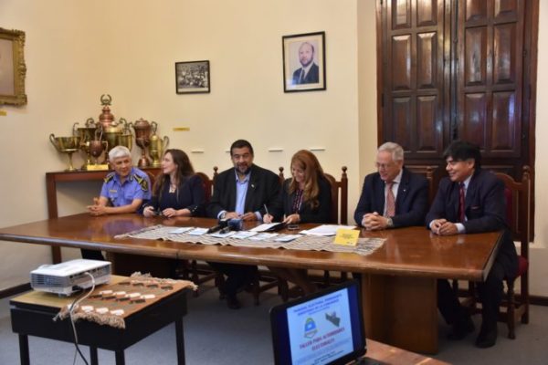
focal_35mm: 36
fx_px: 548
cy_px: 182
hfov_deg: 53.1
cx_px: 274
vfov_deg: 36.9
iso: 800
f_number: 3.8
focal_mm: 24
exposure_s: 1/40
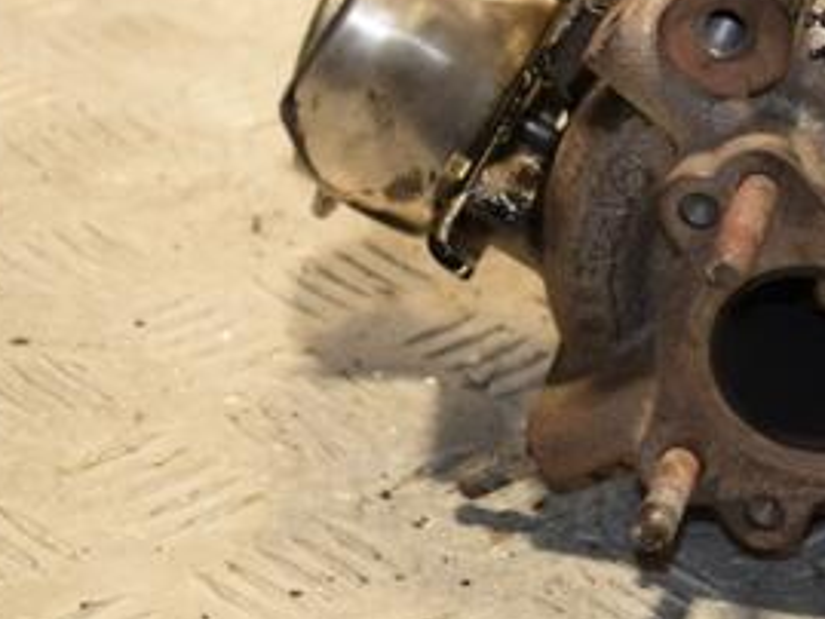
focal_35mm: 167
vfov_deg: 8.9
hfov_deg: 11.7
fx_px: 3982
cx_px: 825
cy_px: 74
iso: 800
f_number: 5
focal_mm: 52
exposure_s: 1/125
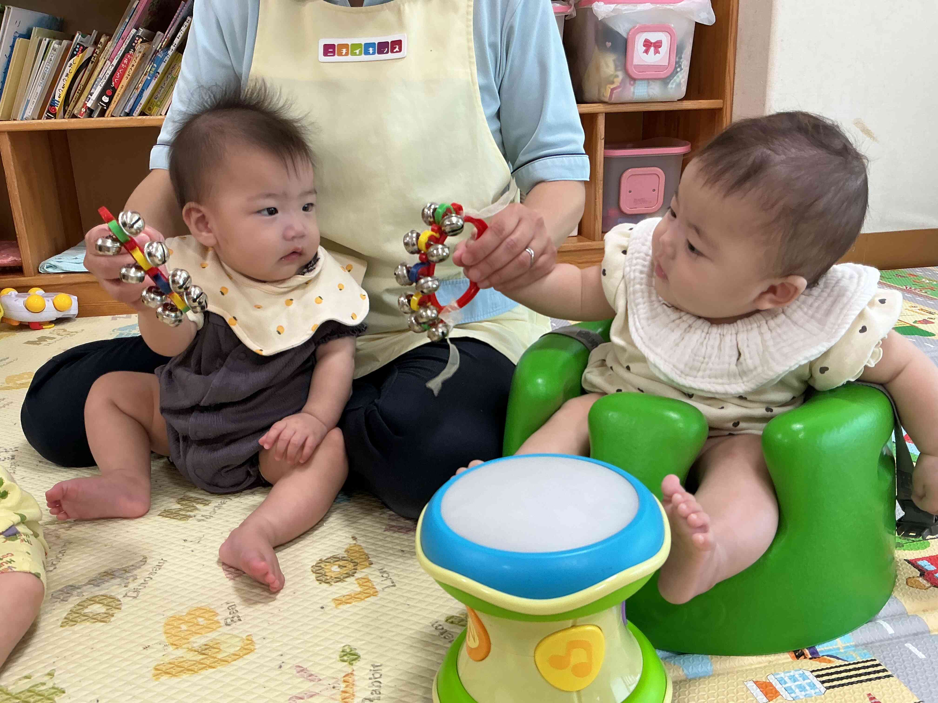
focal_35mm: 29
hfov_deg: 61.7
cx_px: 469
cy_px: 352
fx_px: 786
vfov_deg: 48.2
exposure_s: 1/60
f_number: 1.8
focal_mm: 3
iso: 50
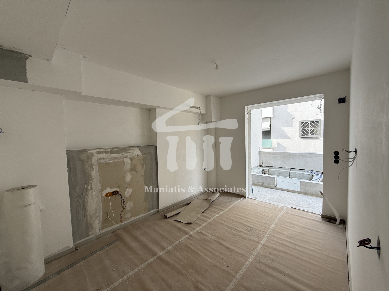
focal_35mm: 14
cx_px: 194
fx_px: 157
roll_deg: +2.0
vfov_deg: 85.7
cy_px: 146
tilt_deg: -2.7
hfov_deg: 102.1
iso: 50
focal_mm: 2.22
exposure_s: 1/141
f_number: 2.2
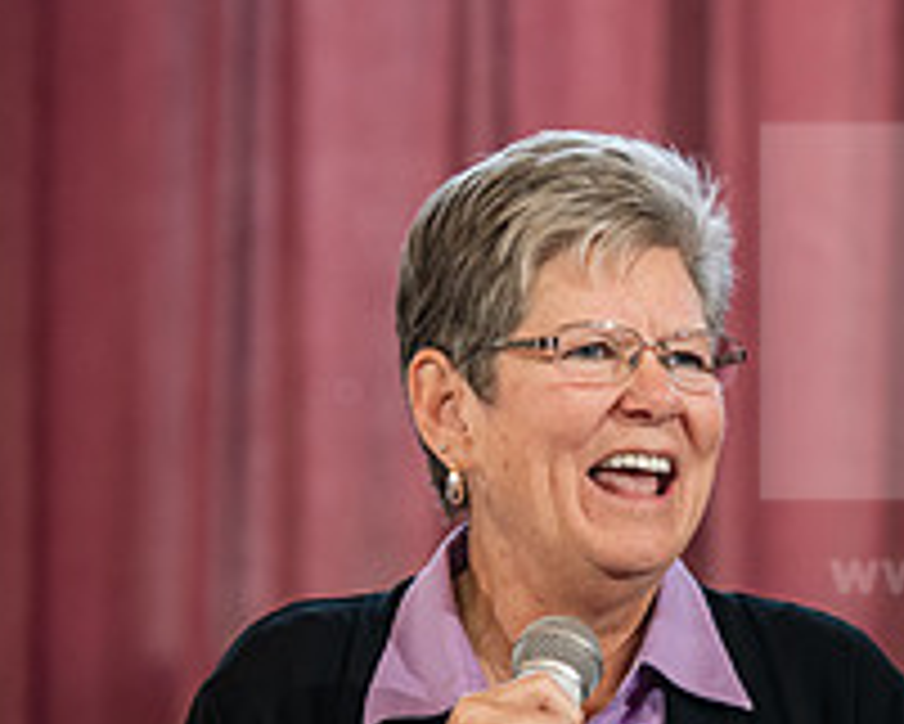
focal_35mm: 393
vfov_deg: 3.9
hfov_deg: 4.9
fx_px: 10520
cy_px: 668
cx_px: 625
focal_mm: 145
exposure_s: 1/200
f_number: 3.2
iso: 1250
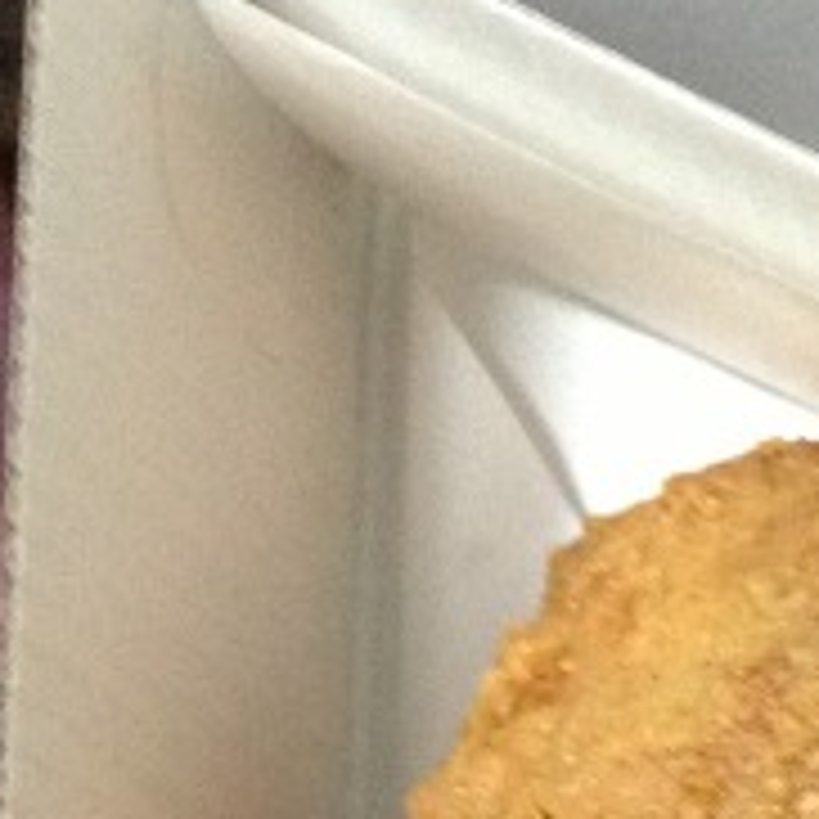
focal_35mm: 164
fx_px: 4390
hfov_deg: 9.2
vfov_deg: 10.6
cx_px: 2182
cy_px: 675
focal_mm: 4.13
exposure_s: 1/20
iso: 400
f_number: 2.4
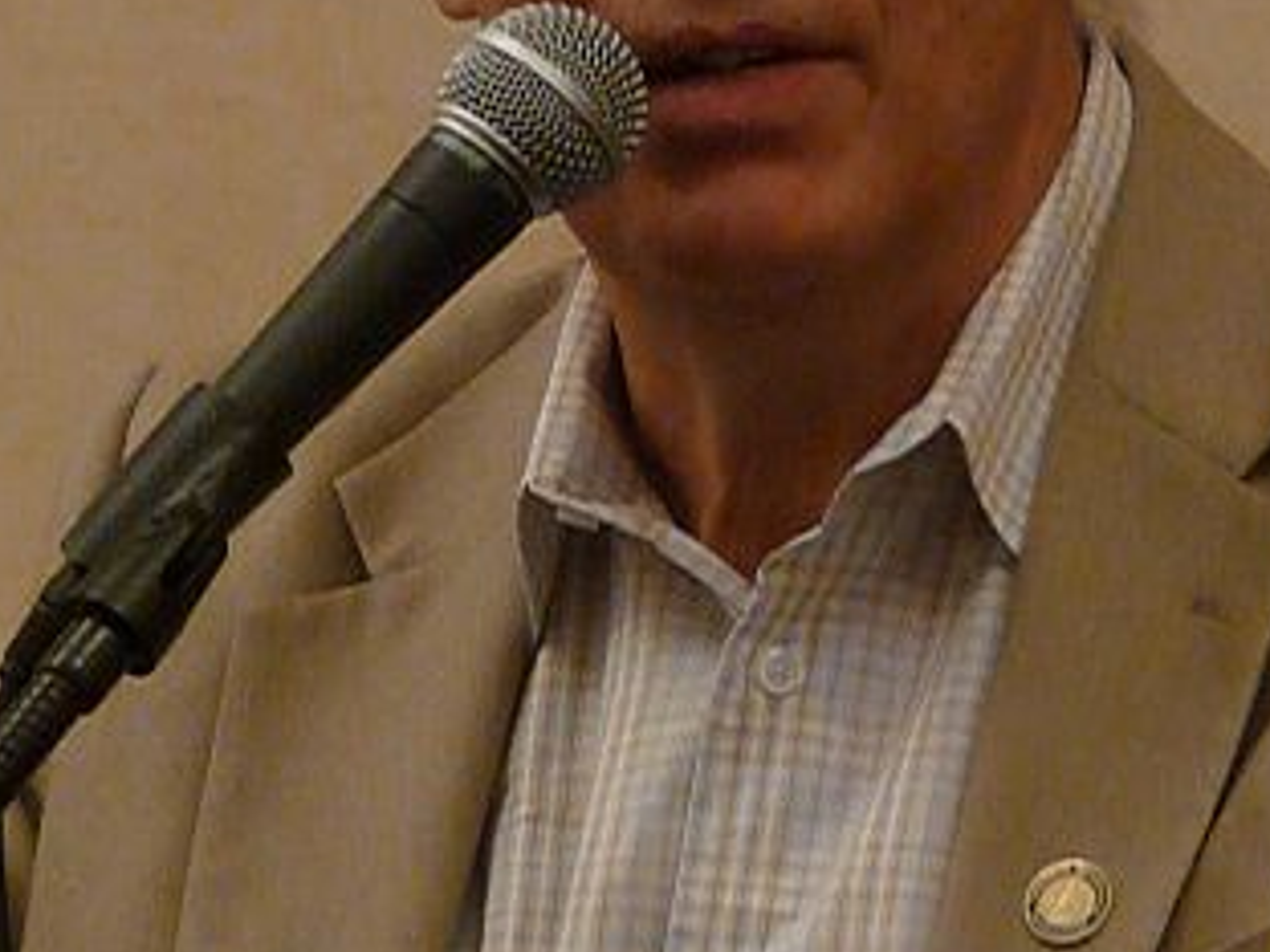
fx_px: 24875
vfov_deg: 2.2
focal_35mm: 678
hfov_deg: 2.9
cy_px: 199
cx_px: 932
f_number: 4.9
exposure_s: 1/30
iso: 800
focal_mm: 45.4
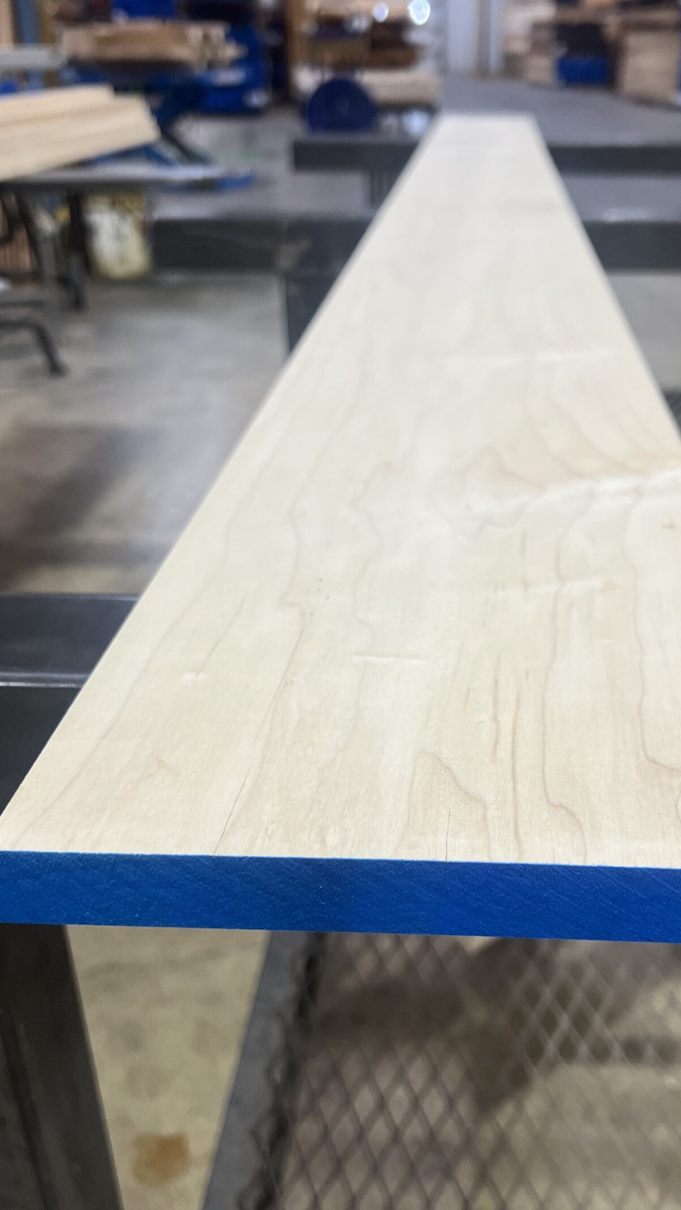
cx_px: 422
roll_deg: -1.3
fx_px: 1091
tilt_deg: -31.0
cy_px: 665
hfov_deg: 34.5
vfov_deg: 57.9
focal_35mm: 34
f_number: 1.5
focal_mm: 5.7
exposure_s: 1/120
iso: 125
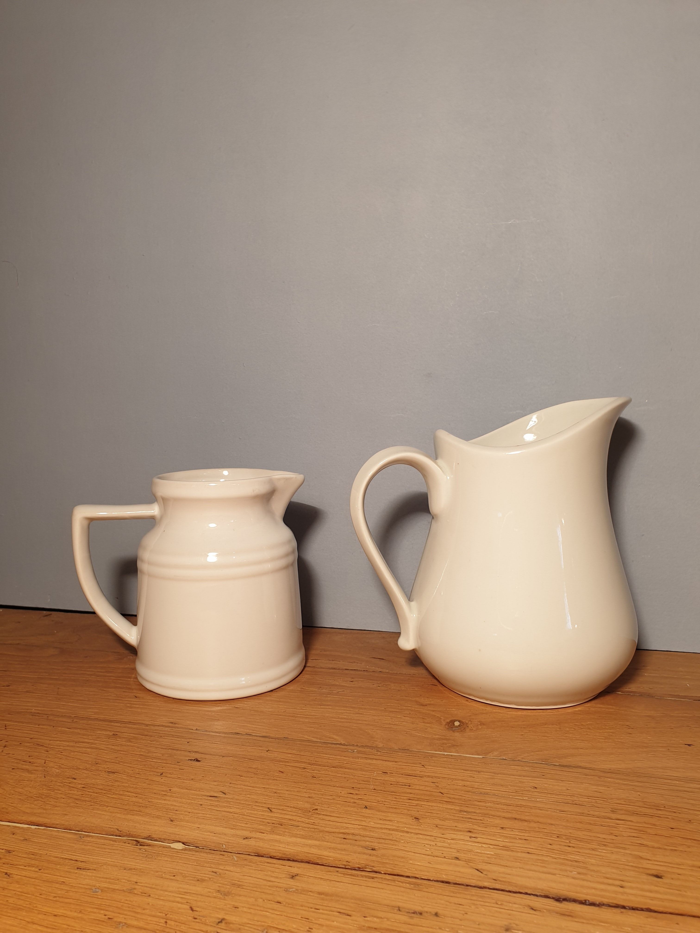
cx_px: 350
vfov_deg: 67.3
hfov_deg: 53.1
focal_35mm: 26
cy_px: 466
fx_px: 701
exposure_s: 1/113
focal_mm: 4.3
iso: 50
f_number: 2.4
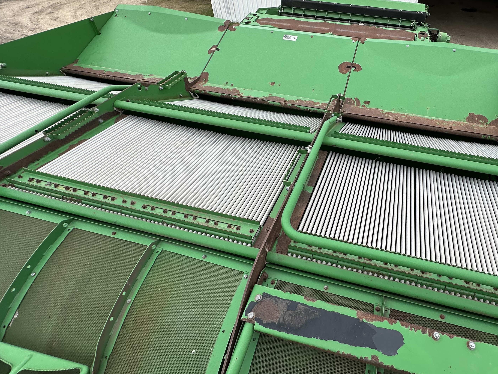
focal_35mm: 20
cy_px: 170
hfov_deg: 79.2
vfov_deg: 65.9
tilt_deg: -40.3
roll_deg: -0.4
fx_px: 288
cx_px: 329
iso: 40
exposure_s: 1/209
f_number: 2.2
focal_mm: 2.22
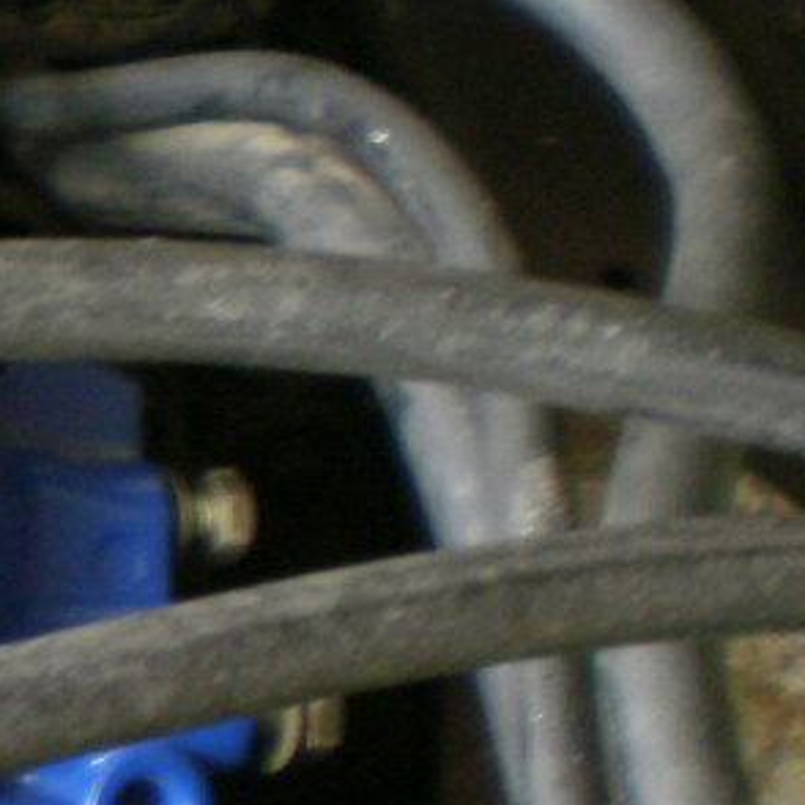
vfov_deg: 10.1
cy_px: 630
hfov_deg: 8.9
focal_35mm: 173
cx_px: -1276
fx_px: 4552
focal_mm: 6.3
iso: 125
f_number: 3.1
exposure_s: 1/8
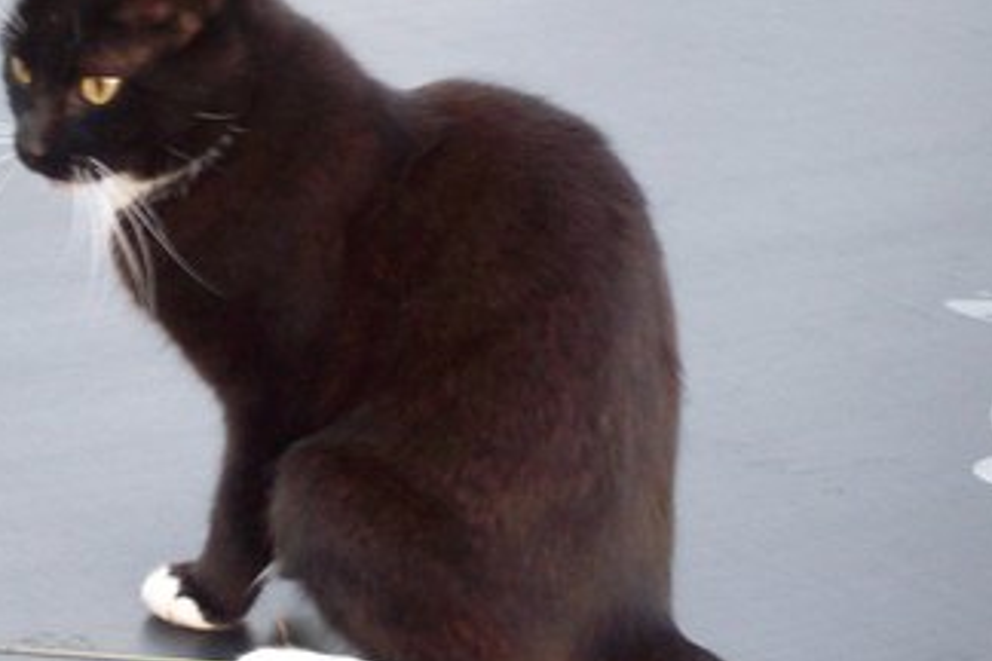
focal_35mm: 151
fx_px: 4161
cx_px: 220
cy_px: 360
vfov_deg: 9.1
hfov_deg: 13.5
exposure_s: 1/18.1
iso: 160
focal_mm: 14.3
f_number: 4.3
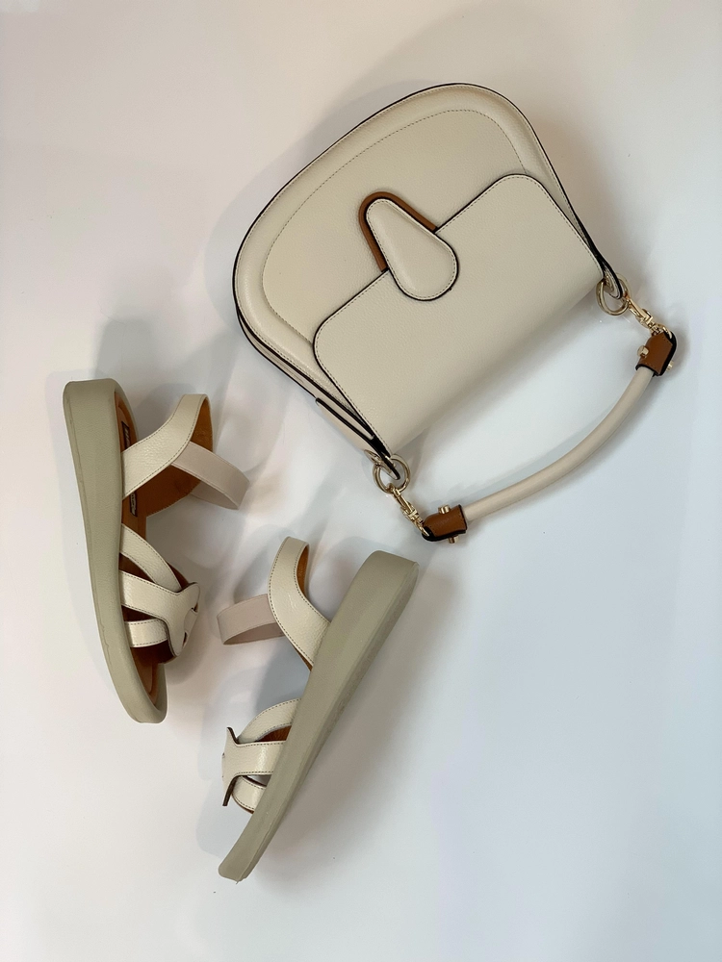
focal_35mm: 52
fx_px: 1446
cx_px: 361
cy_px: 481
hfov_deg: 28.0
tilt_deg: -82.2
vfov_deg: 36.8
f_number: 2.4
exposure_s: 1/100
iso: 64
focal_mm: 6
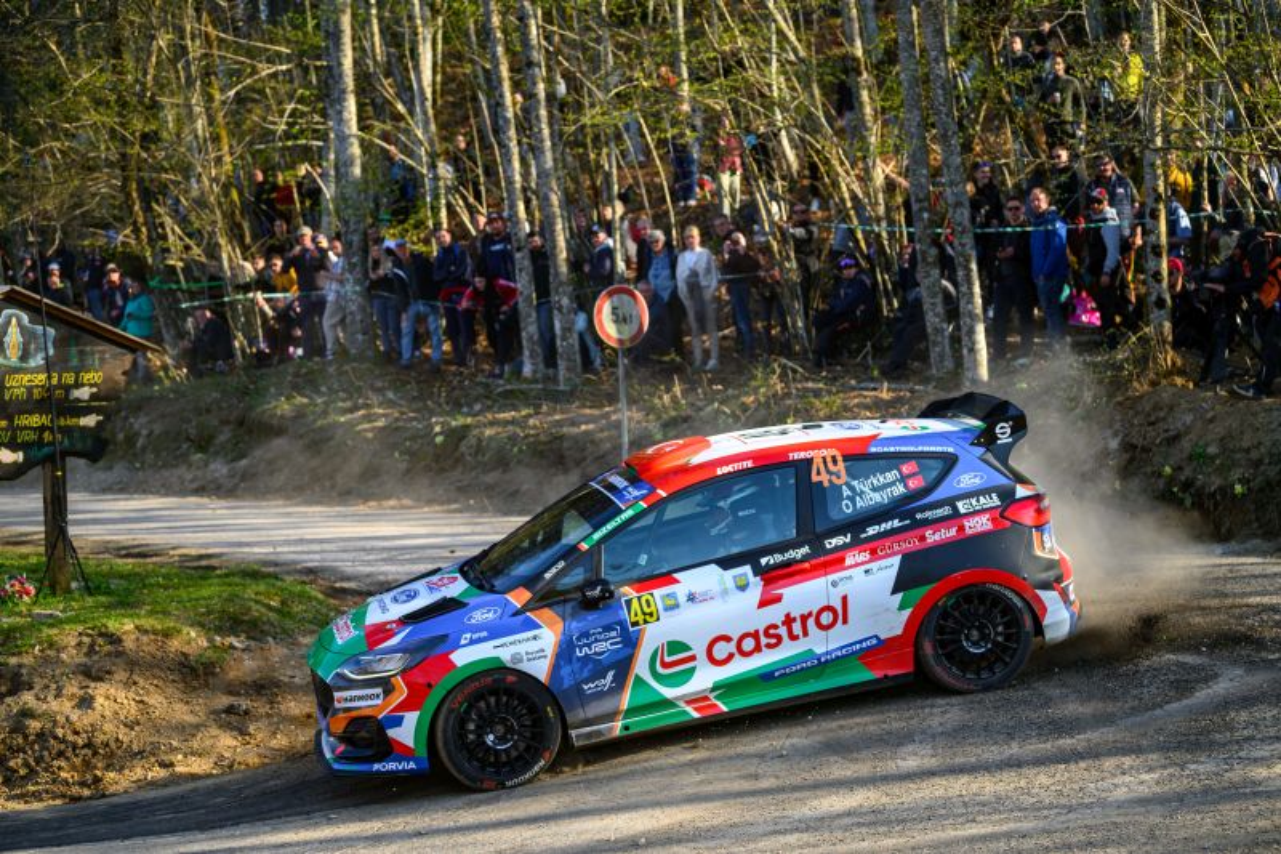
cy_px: 427
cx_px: 640
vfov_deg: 19.4
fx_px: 2490
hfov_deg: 28.8
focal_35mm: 70
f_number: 3.5
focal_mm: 70
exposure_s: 1/1250
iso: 250
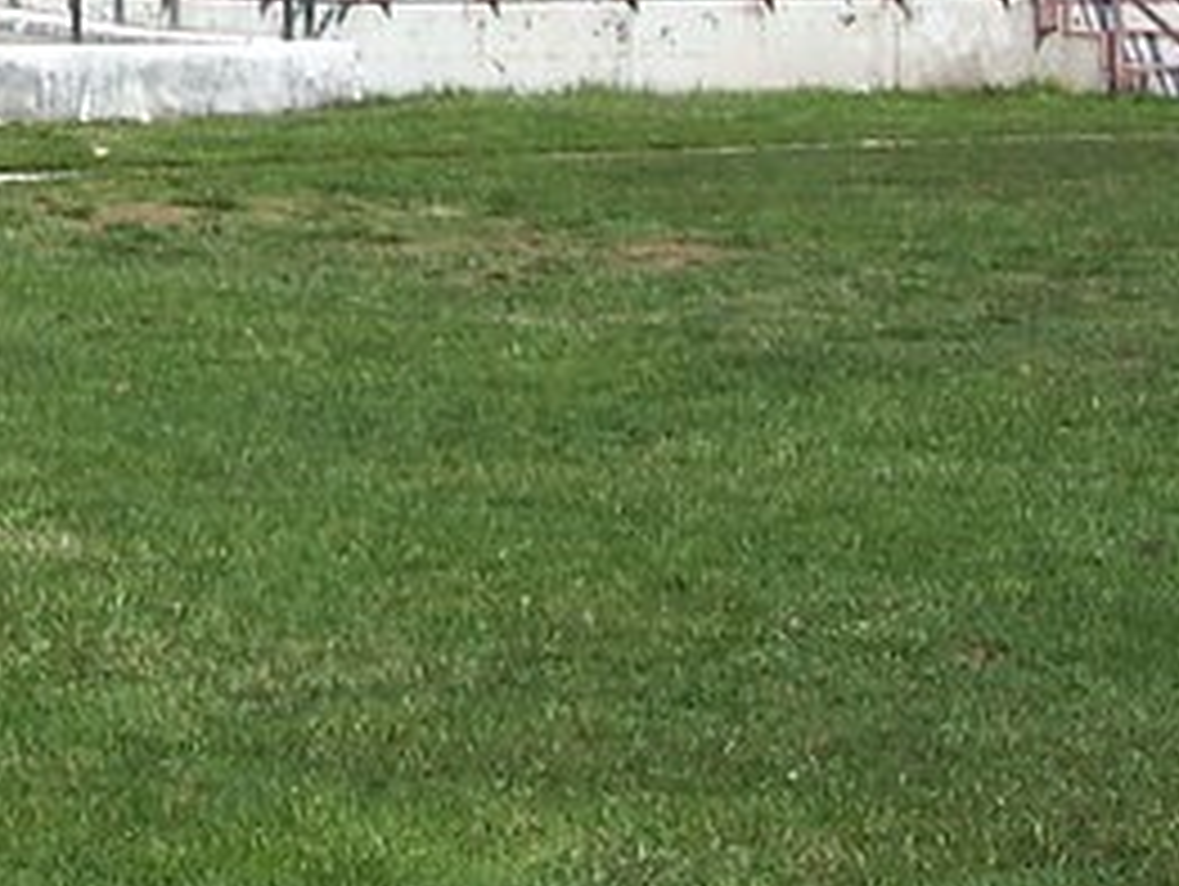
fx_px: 5454
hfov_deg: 11.6
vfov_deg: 8.8
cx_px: -828
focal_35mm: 160
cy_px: -828
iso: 50
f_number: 4.6
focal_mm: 6.8
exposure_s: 1/500
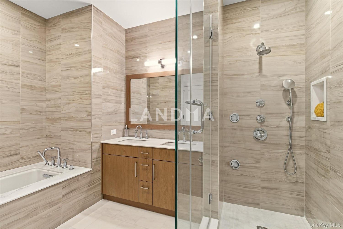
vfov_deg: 70.4
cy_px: 114
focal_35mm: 17
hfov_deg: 93.3
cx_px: 172
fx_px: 162
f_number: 9
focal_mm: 17
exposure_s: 1/13
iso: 250
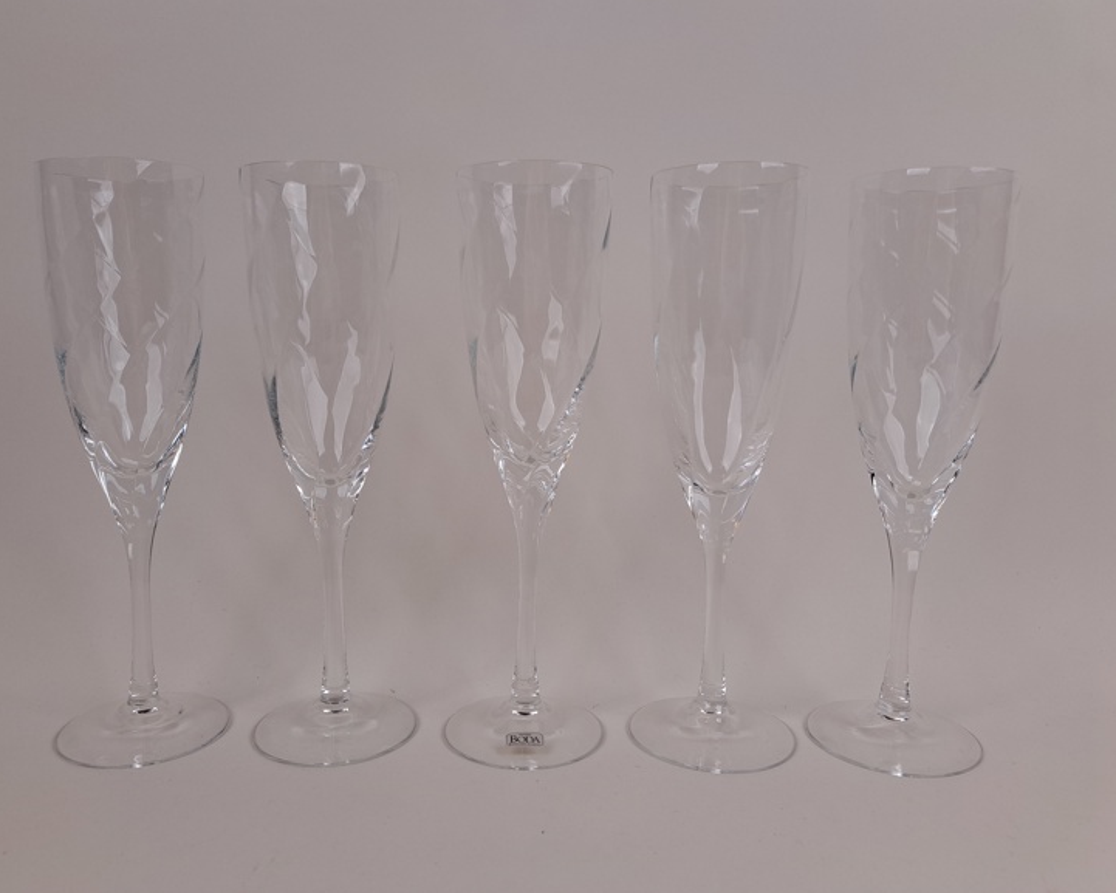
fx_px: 859
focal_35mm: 26
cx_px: 511
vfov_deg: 54.9
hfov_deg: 65.9
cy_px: 435
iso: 50
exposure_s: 1/103
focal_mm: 5.23
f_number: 1.8
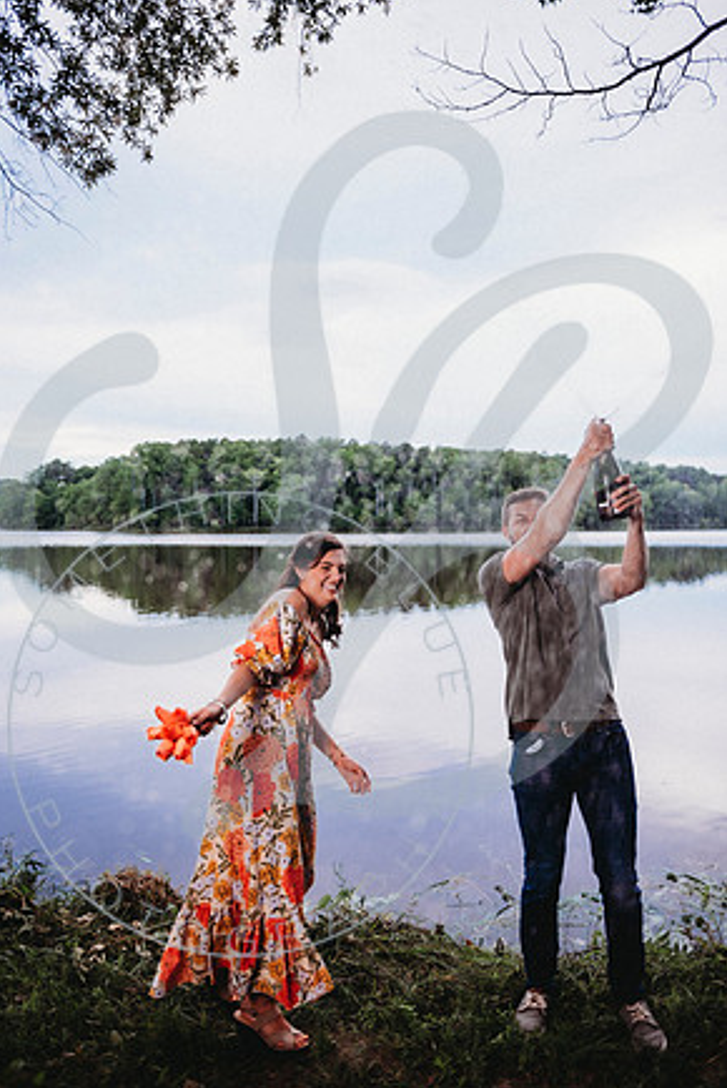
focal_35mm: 29
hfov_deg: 45.0
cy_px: 534
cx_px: 353
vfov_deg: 63.6
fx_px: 877
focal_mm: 28
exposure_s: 1/160
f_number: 2.8
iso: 200
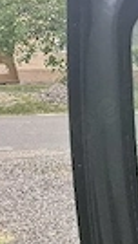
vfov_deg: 17.6
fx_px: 722
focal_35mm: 111
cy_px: 351
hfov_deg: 7.7
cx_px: 536
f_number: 1.8
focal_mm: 5.54
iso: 50
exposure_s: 1/667
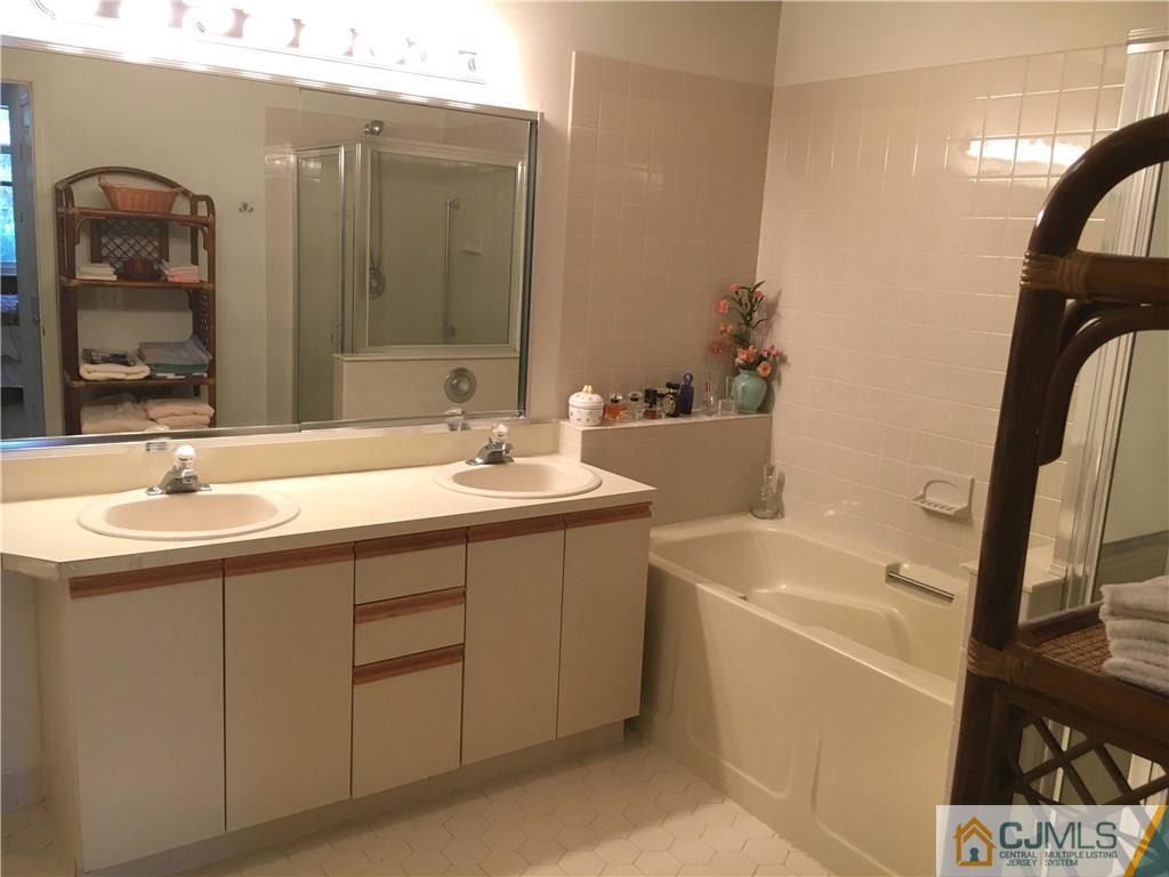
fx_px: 979
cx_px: 584
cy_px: 438
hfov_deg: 61.7
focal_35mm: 29
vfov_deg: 48.2
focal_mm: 4.15
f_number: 2.2
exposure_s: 1/30
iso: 64
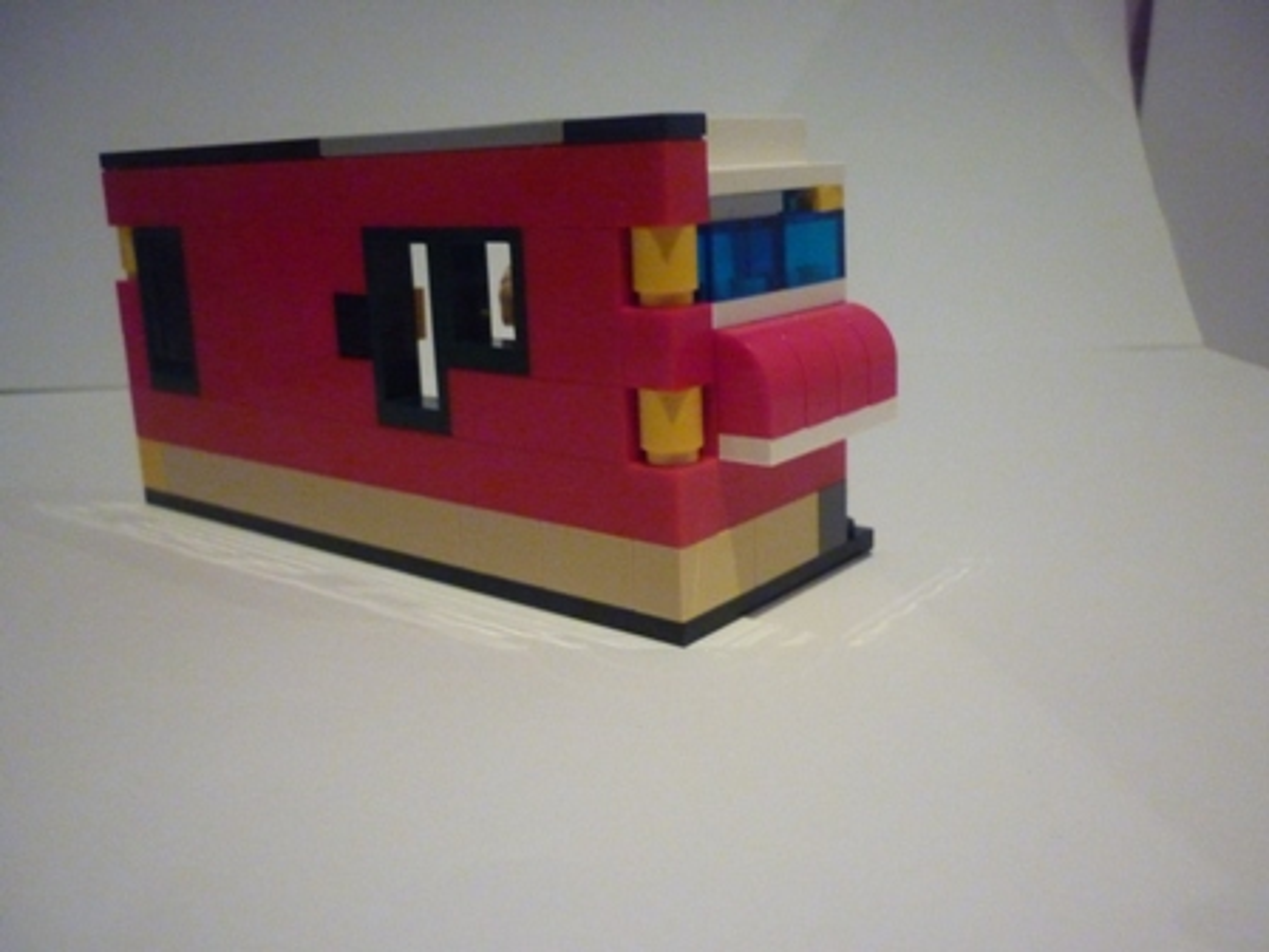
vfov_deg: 42.9
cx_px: 634
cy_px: 476
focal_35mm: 33
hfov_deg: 55.4
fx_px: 1210
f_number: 2.8
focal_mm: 5.5
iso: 800
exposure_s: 1/40
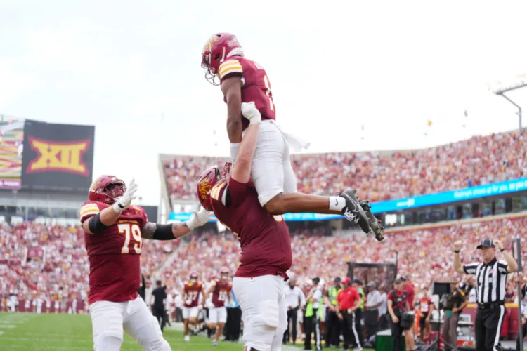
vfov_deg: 19.5
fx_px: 1025
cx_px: 264
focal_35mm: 70
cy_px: 176
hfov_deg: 28.8
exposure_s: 1/175
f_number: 2.8
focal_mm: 25.6
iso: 320
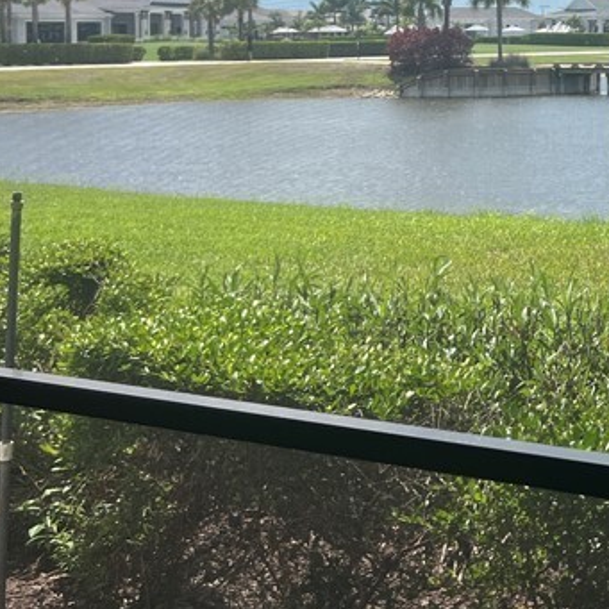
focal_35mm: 69
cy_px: 48
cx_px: 764
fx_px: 1373
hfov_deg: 22.6
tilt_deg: -1.4
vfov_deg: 24.2
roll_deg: +0.0
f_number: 1.5
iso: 50
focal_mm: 5.7
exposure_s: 1/3257
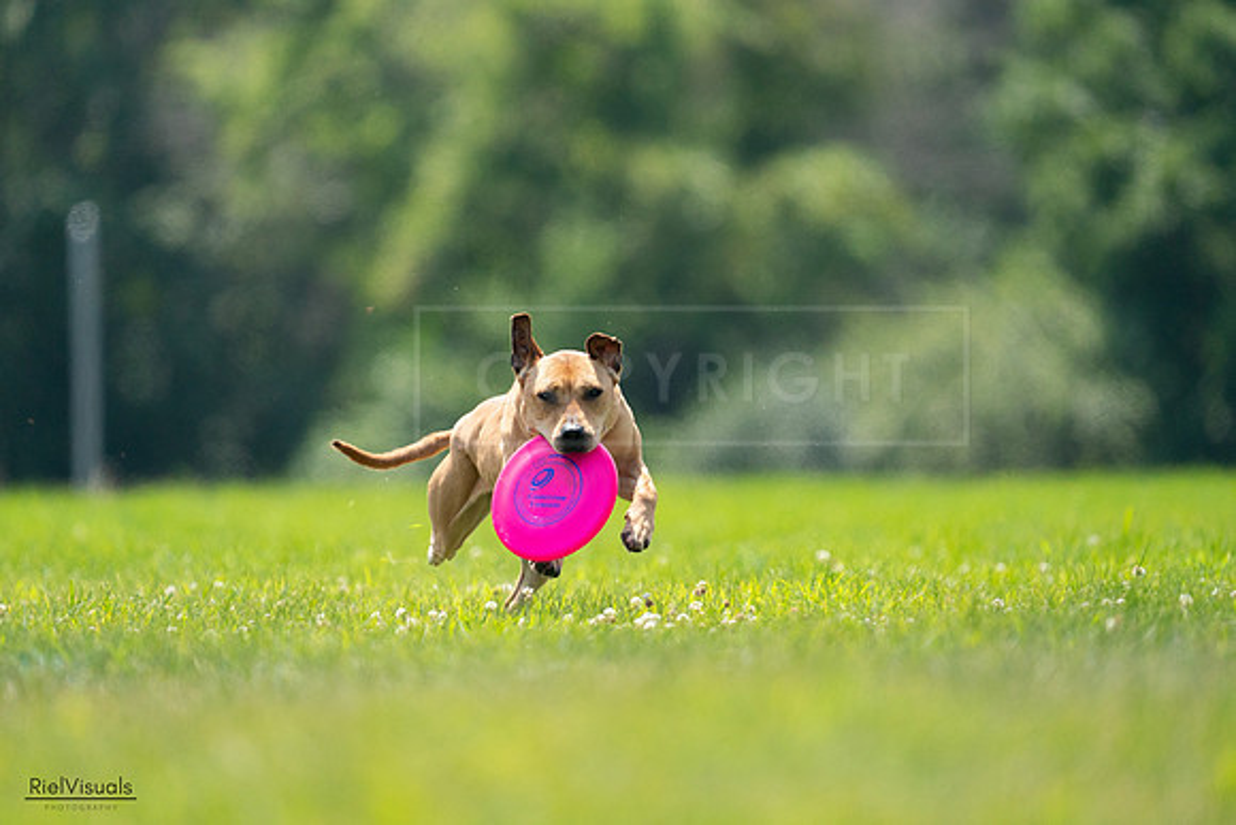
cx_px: 618
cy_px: 412
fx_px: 20604
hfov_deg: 3.4
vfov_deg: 2.3
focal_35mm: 600
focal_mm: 600
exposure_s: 1/4000
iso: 1600
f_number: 6.3
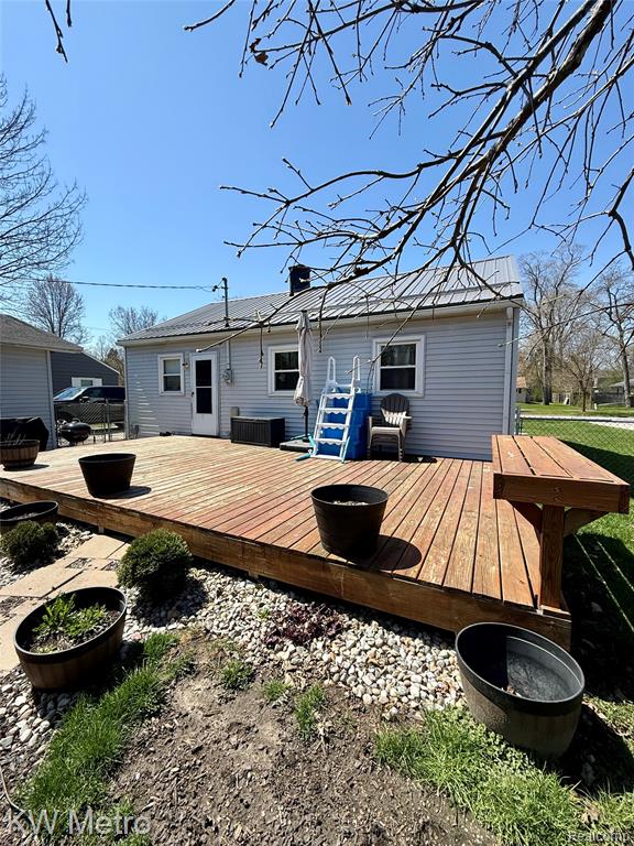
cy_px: 423
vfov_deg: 102.1
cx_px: 317
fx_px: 342
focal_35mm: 14
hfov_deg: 85.7
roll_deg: -0.7
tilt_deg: -5.4
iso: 50
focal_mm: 2.22
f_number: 2.2
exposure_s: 1/1497
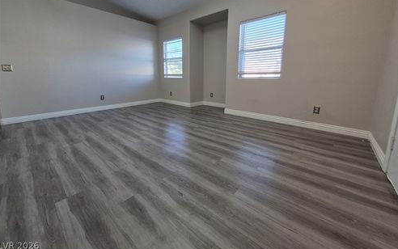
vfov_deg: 77.9
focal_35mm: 14
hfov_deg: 105.3
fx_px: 152
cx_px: 198
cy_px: 101
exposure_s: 1/60
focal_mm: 1.74
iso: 125
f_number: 2.2
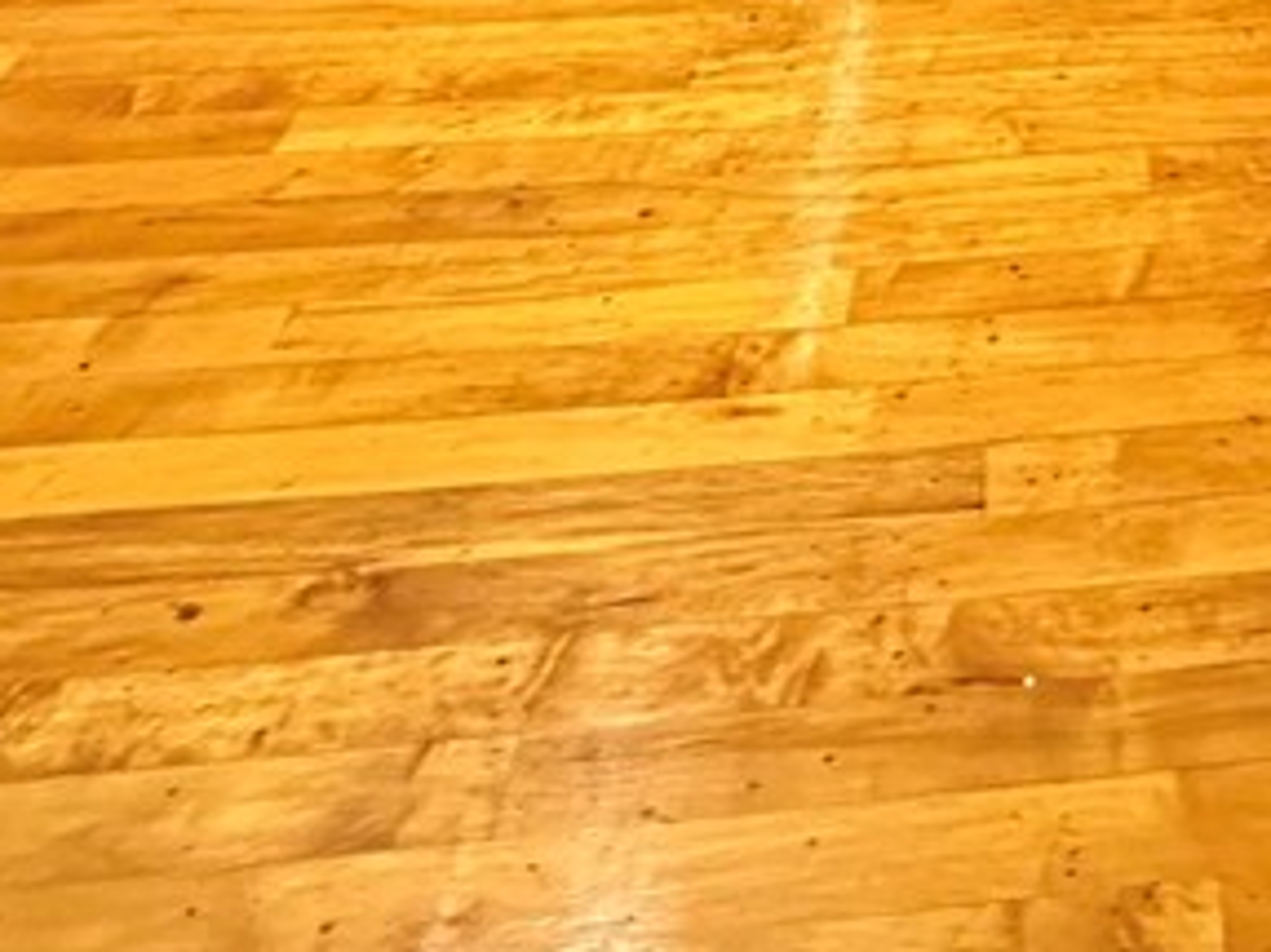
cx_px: 1306
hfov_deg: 34.3
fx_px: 1835
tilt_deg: -11.2
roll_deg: -0.4
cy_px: -713
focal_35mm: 50
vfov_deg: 21.0
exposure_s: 1/60
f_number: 2.2
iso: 1000
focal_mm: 2.22
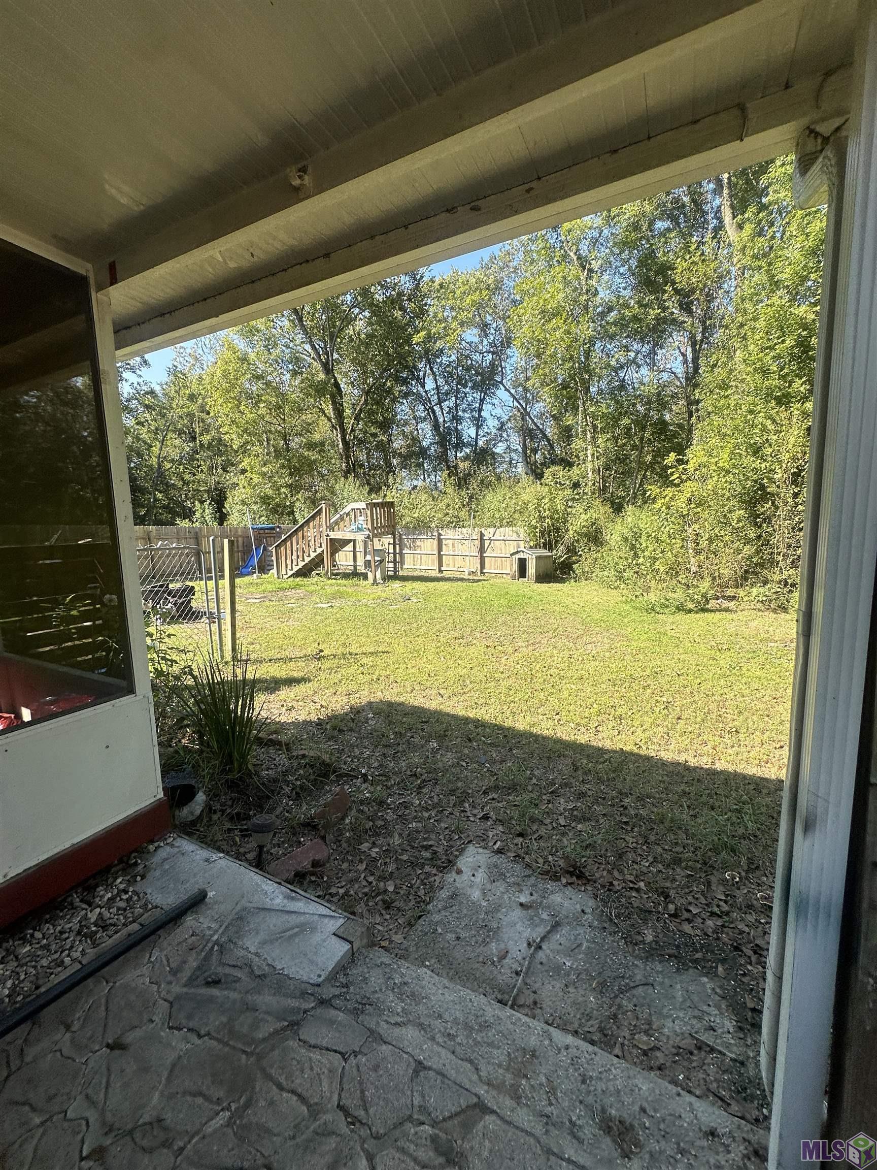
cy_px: 585
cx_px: 438
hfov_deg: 85.7
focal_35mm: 14
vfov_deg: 102.1
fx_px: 473
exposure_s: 1/678
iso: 40
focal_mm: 2.22
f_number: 2.2
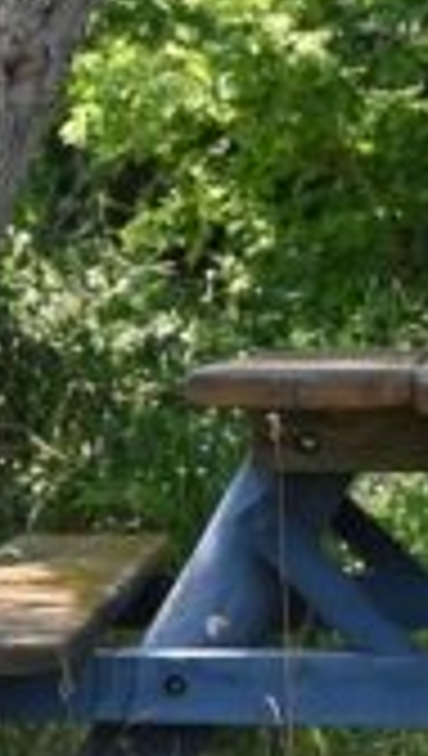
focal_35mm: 194
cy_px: 677
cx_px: -635
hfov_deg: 6.0
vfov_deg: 11.0
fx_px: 3902
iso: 180
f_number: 5.6
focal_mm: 30.5
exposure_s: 1/250
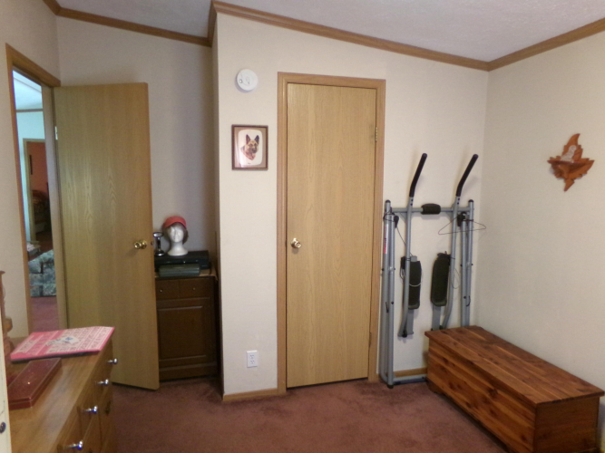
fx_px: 419
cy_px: 226
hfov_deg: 71.6
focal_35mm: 24
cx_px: 302
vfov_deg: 56.8
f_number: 3.7
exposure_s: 1/17
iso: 796
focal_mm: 4.3
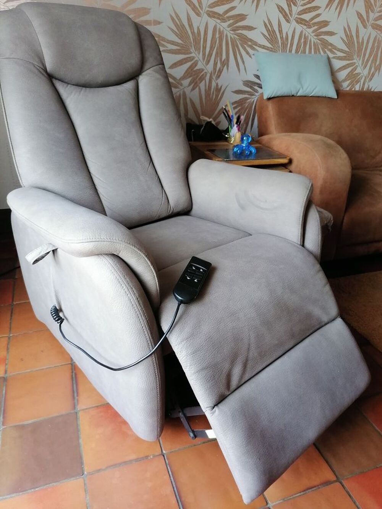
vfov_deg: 65.3
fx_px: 397
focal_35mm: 27
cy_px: 254
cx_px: 191
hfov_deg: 51.4
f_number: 1.8
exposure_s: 1/33.3
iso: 200
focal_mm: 5.3
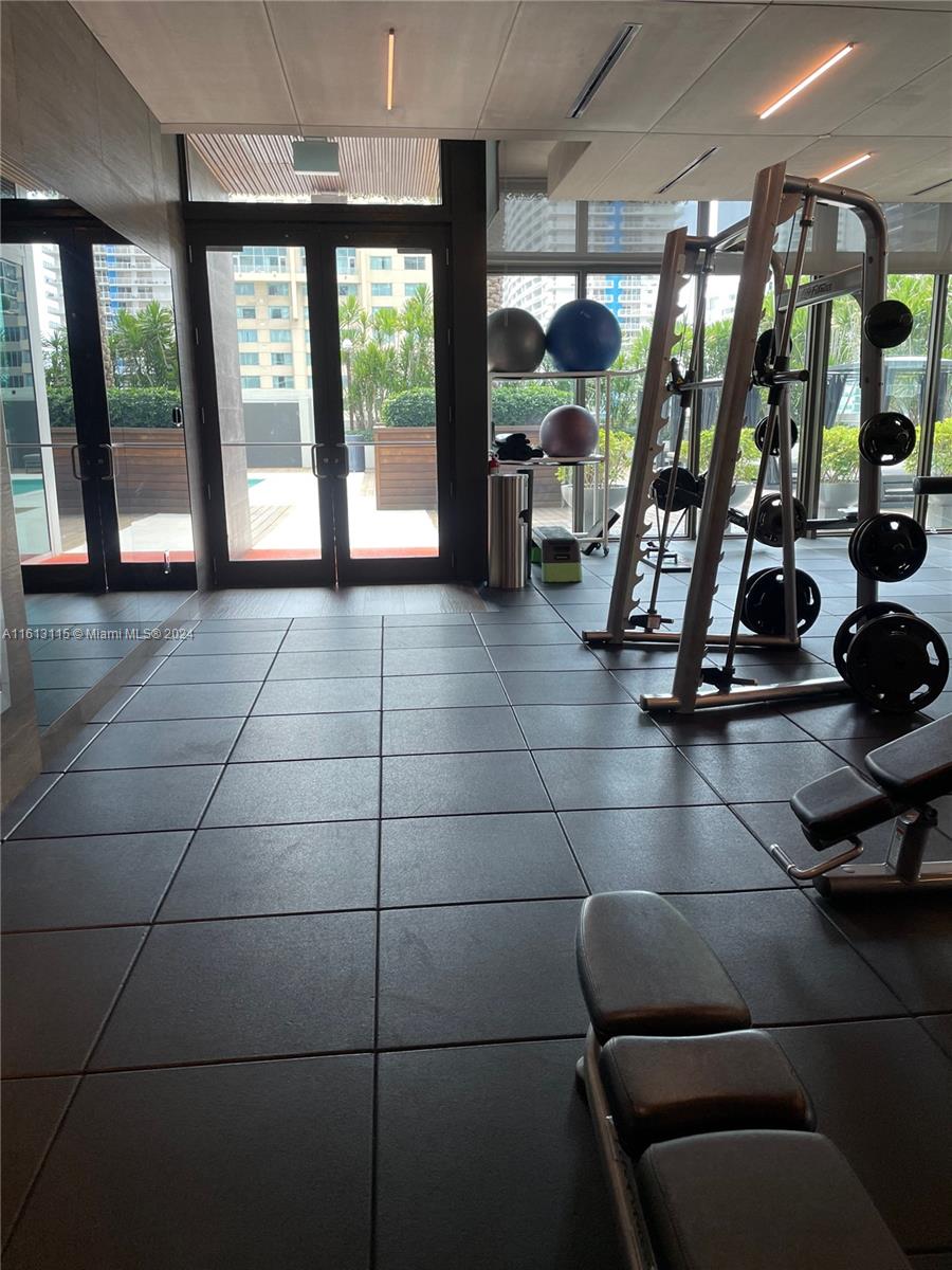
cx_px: 476
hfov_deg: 53.1
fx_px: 953
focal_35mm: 26
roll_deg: +1.3
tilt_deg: -12.5
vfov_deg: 67.3
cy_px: 635
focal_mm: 4.2
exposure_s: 1/120
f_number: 1.6
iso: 64
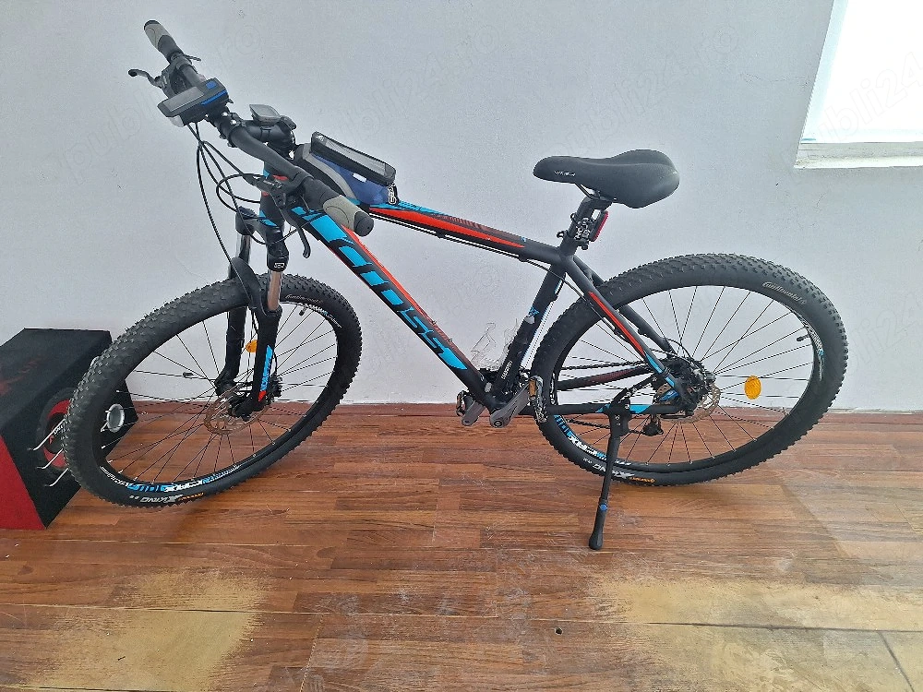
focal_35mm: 23
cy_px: 346
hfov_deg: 73.9
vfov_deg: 58.9
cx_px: 462
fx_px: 613
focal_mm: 5.54
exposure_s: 1/50
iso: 40
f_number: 1.8
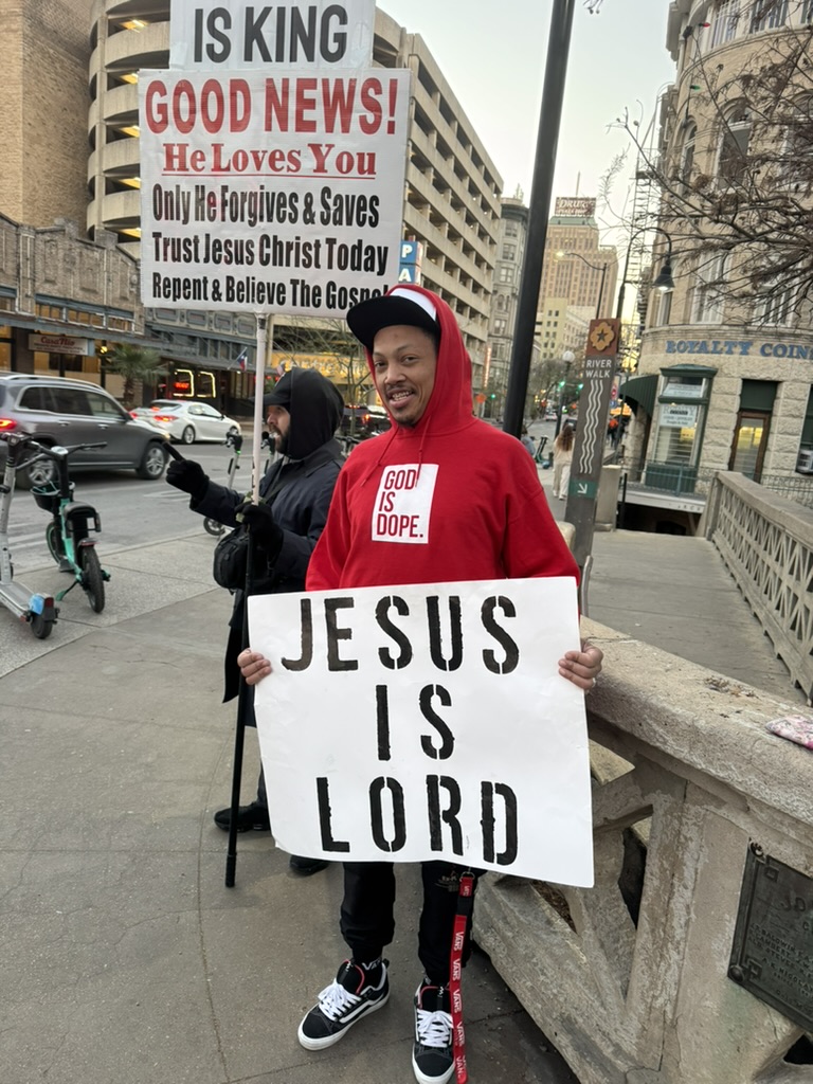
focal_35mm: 24
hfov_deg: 56.8
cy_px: 542
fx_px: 752
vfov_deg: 71.6
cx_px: 406
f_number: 1.78
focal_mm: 6.76
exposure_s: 1/82
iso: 200
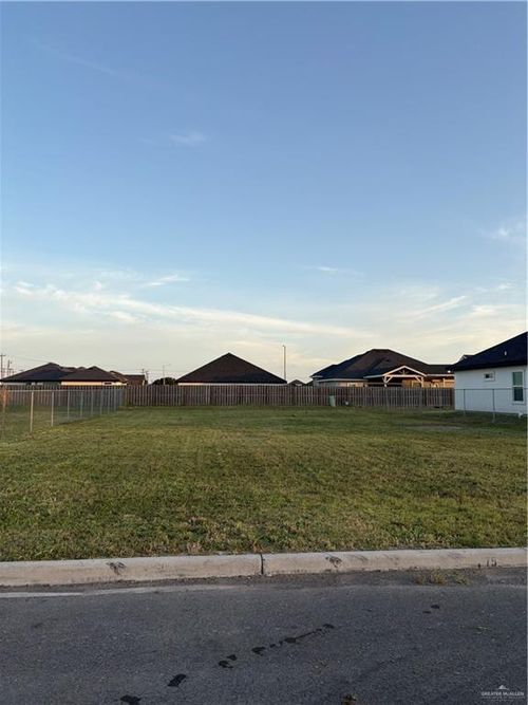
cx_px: 264
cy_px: 352
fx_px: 529
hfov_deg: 53.0
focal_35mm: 26
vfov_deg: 67.3
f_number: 1.6
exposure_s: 1/660
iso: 50
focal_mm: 5.96
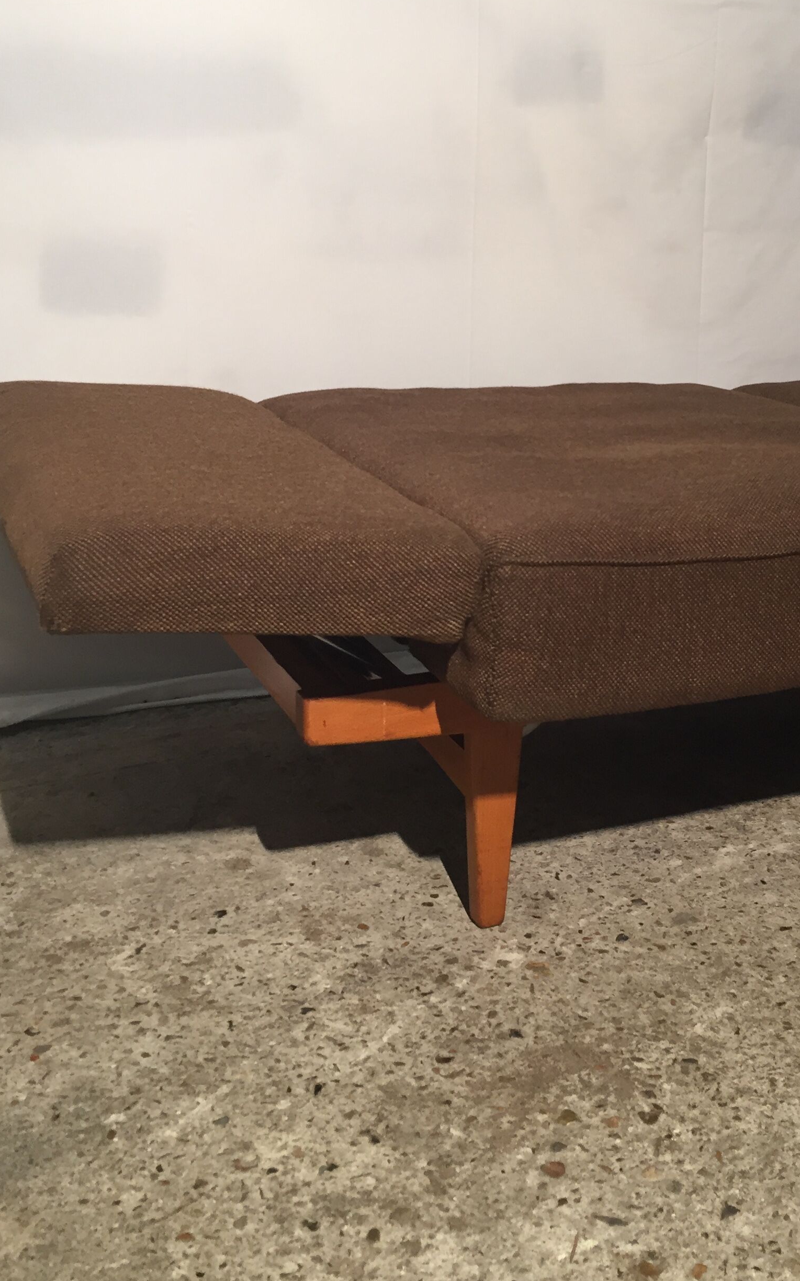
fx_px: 1431
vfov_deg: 47.7
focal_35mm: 41
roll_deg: -1.9
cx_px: 562
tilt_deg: -10.3
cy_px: 471
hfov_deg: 30.9
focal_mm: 4.15
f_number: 2.2
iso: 80
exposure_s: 1/33
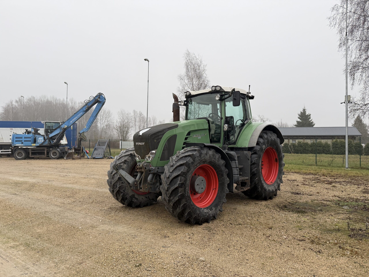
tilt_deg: +1.2
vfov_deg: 56.8
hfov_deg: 71.6
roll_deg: -0.3
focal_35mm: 24
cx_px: 184
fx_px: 256
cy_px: 138
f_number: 1.78
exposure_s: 1/121
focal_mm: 6.76
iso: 125
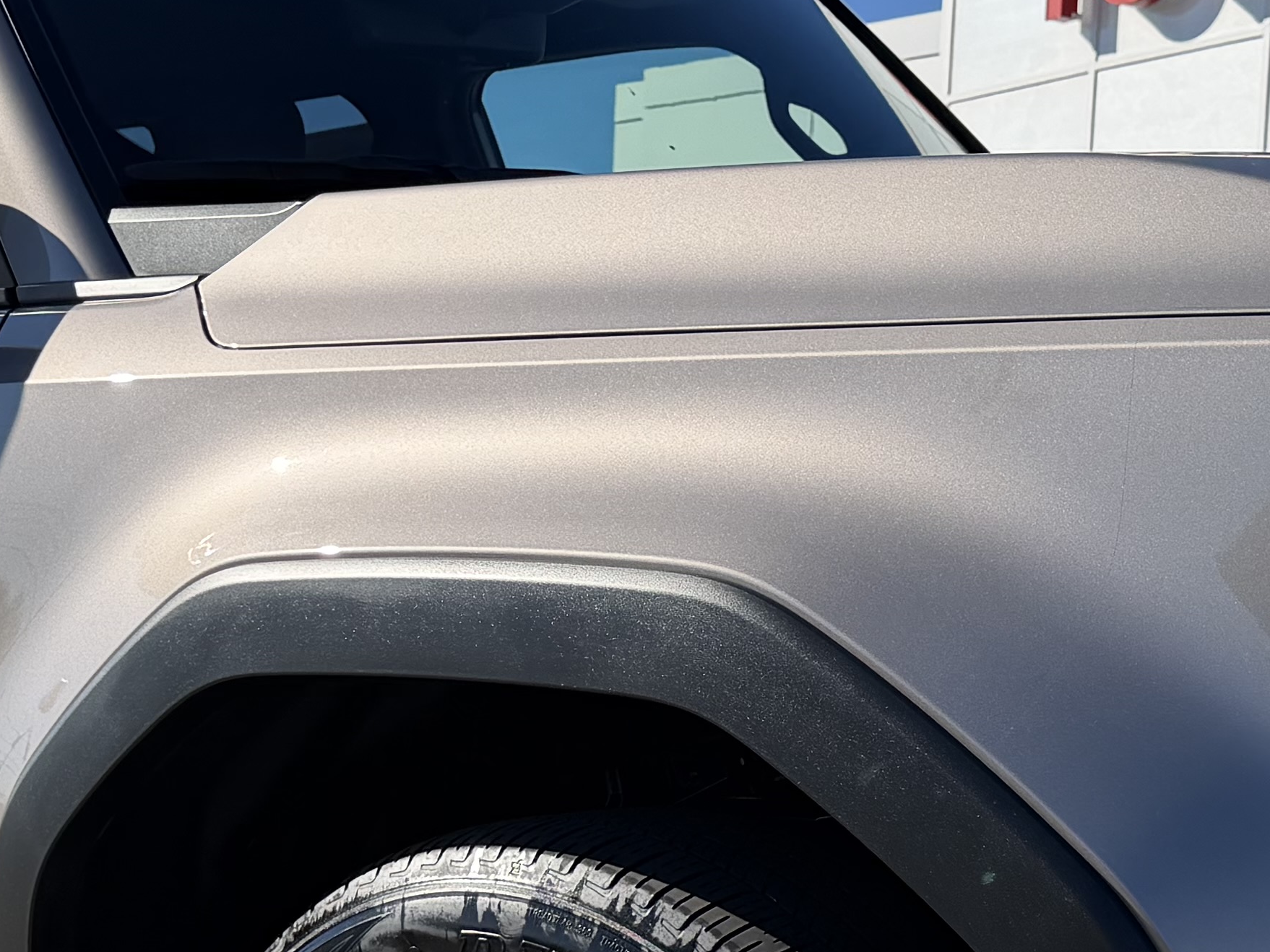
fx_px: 2861
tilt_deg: +0.3
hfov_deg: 25.0
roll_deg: -3.0
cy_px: 672
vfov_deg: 18.8
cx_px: 657
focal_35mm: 78
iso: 80
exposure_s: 1/4673
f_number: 1.78
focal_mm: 6.76
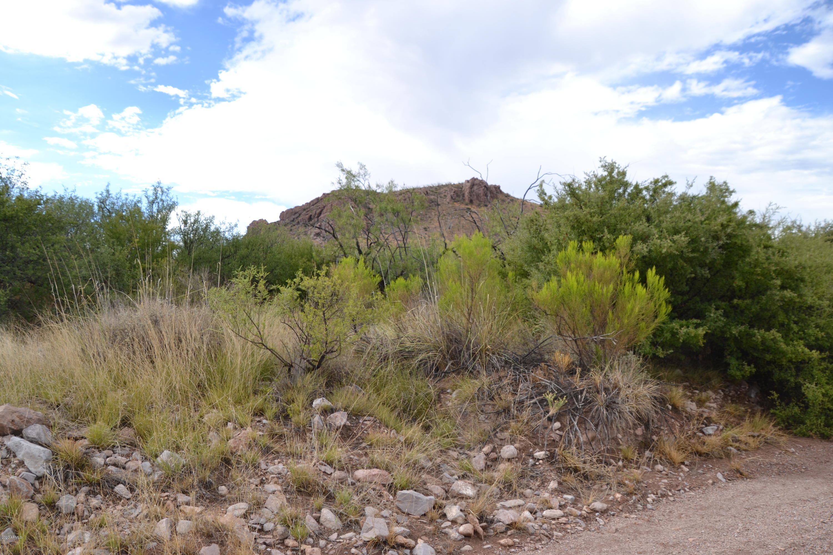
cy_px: 278
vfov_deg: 47.9
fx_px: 625
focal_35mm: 27
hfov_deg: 67.4
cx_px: 416
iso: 100
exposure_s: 1/200
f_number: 6.3
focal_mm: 18
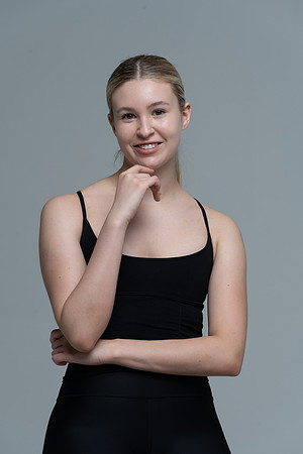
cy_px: 227
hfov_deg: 7.3
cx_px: 152
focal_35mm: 187
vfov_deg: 11.0
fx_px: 2361
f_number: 9
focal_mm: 187
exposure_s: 1/160
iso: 320
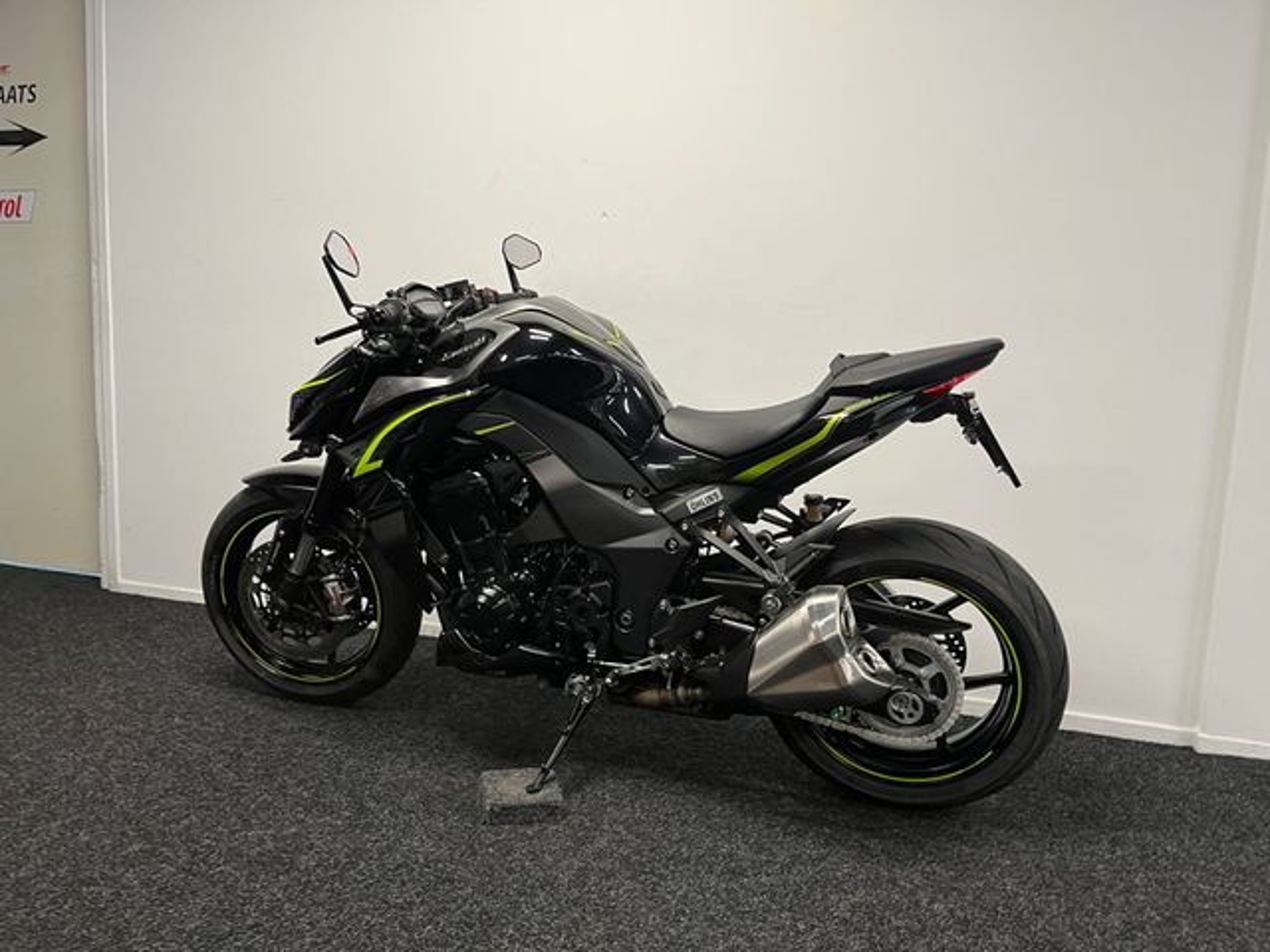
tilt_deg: -7.9
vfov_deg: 53.1
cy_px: 476
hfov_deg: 67.3
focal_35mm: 26
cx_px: 635
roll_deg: -3.3
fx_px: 954
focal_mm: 5.1
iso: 80
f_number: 1.6
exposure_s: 1/50
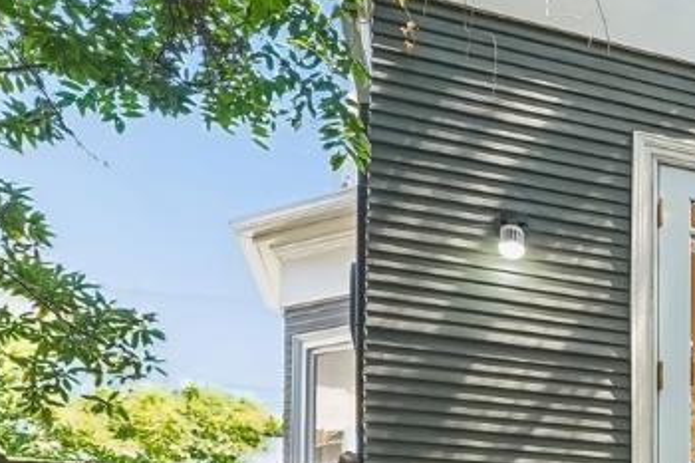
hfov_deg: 20.4
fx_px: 1158
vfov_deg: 19.5
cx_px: 1320
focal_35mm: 60
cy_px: 706
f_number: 8
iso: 640
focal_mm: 14
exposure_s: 1/30
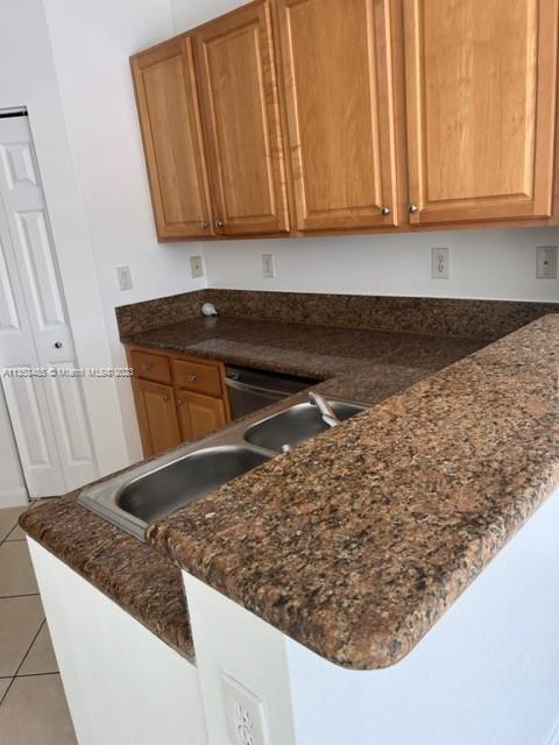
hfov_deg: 53.1
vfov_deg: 67.3
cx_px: 280
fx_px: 560
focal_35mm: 26
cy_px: 372
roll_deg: +5.0
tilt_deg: -13.7
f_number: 1.5
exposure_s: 1/302
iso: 50
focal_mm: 5.7
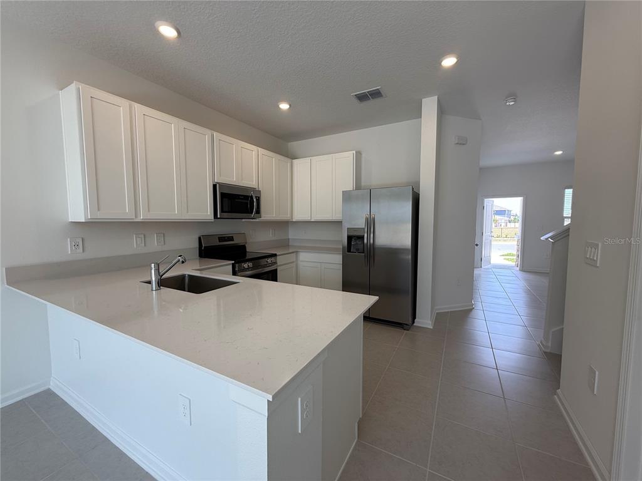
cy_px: 240
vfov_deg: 85.7
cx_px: 321
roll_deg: -0.1
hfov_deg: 102.1
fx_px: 260
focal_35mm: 14
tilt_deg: -4.1
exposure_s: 1/120
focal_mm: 2.22
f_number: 2.2
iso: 64
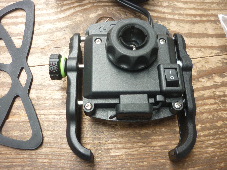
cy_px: 85
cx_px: 114
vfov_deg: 42.9
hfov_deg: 55.4
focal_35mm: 33
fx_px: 216
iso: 160
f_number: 2.8
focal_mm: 5.5
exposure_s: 1/30
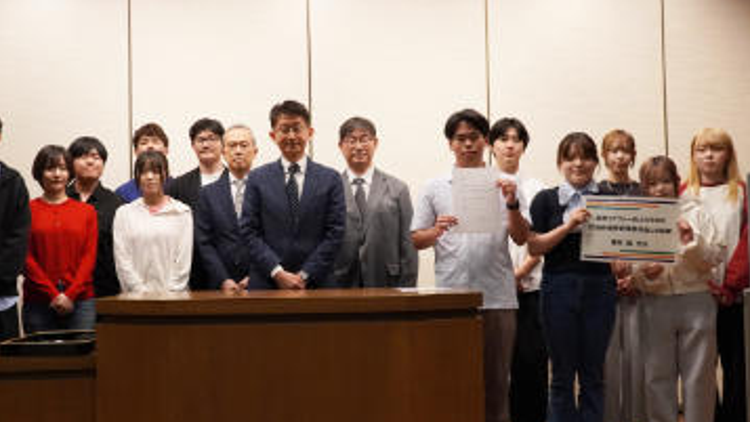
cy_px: 226
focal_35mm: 44
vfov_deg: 27.1
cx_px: 338
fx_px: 875
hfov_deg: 46.3
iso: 1600
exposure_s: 1/160
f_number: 4
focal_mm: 20
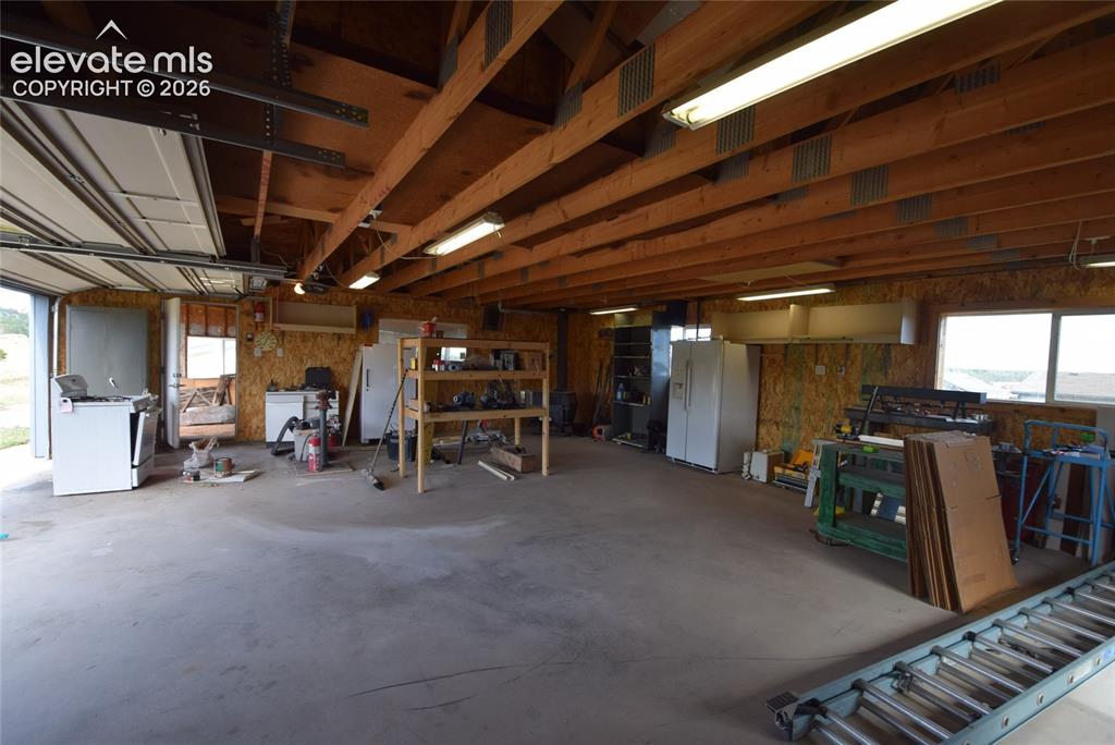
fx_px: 465
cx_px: 558
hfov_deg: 100.4
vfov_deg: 77.4
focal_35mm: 15
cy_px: 372
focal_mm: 10
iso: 400
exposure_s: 1/125
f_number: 5.6
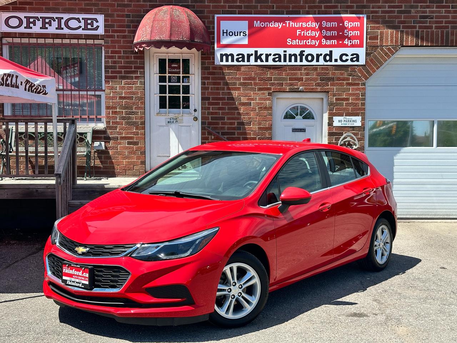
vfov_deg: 30.3
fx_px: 634
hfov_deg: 39.7
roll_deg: +0.3
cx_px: 228
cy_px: 172
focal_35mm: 48
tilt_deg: -2.1
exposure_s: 1/2203
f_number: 1.78
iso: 64
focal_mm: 6.86
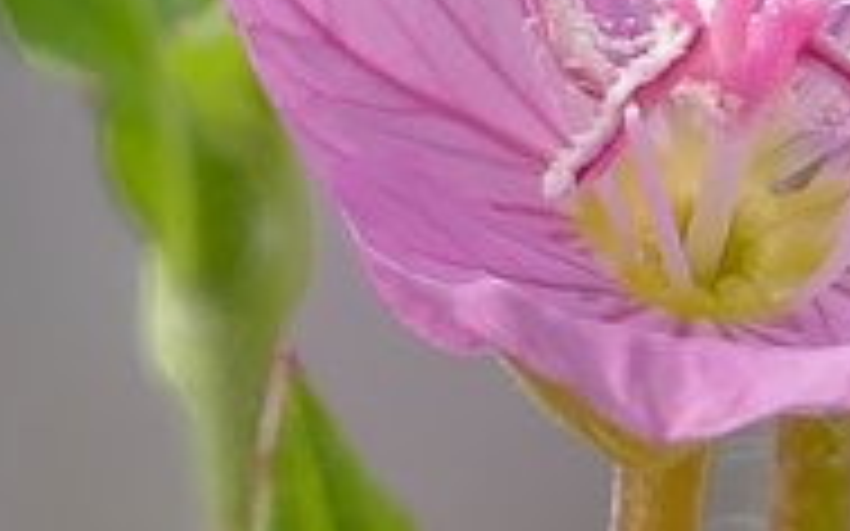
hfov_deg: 1.0
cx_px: 666
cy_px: 202
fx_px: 51203
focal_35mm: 2211
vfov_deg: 0.6
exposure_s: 1/800
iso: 125
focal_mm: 146
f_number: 4
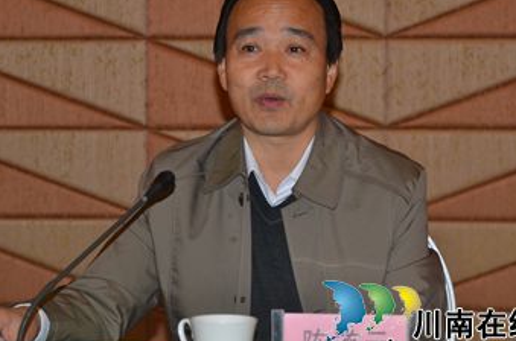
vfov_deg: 11.0
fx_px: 1772
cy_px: 144
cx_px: 231
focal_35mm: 124
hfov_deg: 16.6
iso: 100
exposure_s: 1/60
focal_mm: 56
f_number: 4.5
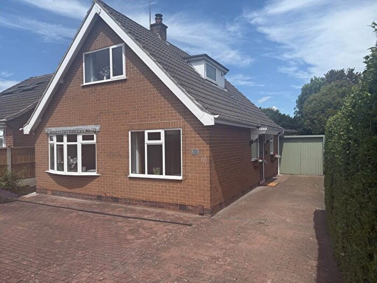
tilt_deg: +0.2
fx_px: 261
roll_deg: +0.2
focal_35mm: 24
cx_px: 188
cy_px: 142
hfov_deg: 71.6
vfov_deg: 56.8
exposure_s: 1/4673
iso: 80
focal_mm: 6.76
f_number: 1.78
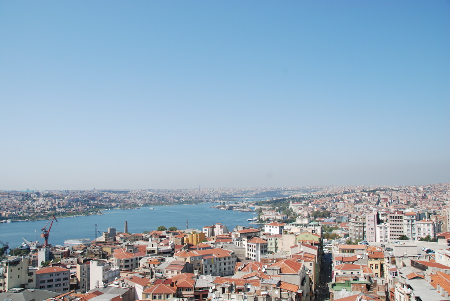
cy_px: 150
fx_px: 338
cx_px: 225
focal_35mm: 27
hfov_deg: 67.3
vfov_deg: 48.1
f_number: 10
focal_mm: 18
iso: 200
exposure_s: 1/320
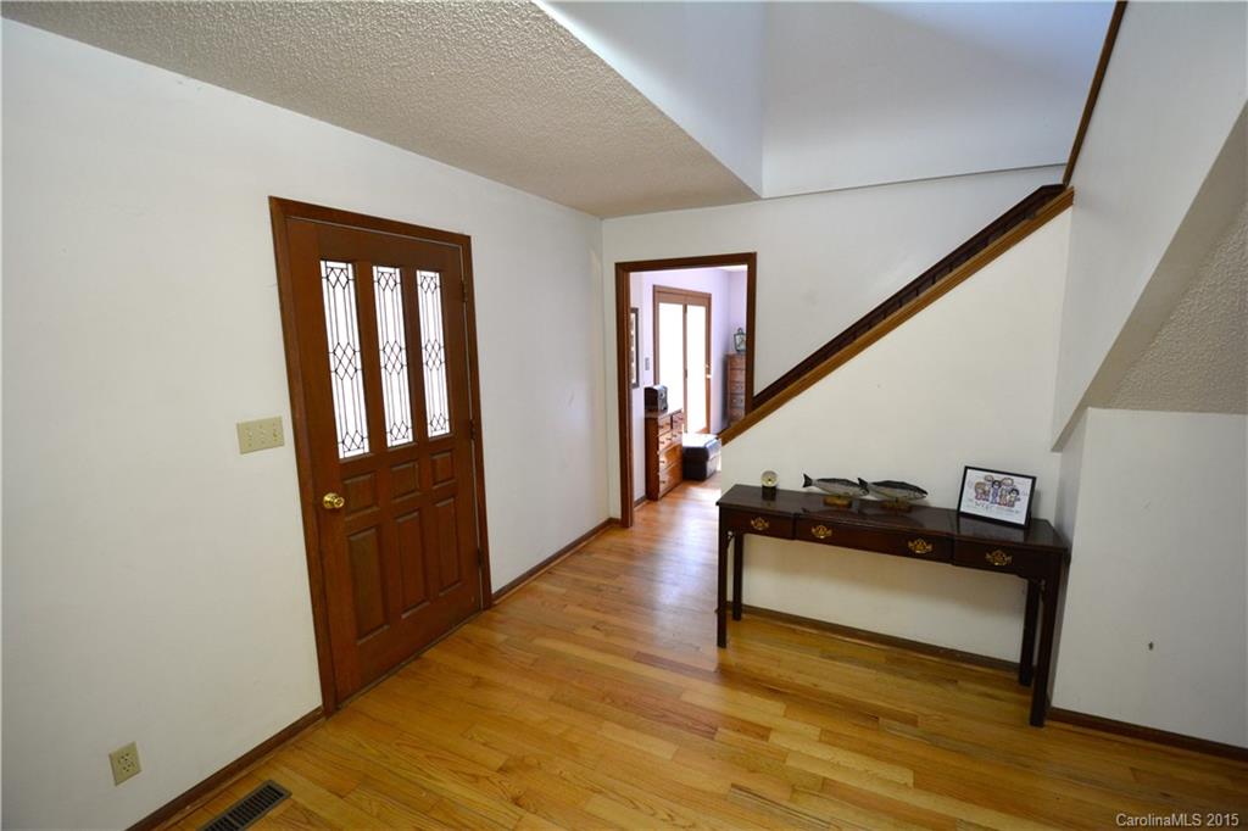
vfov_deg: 77.3
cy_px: 416
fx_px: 520
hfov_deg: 100.4
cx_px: 624
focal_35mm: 15
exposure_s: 1/30
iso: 800
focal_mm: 10
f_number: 3.5
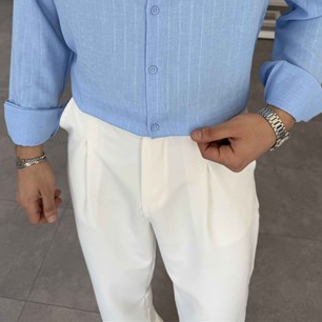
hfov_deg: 44.9
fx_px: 389
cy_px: 43
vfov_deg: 41.9
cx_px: 163
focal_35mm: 37
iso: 80
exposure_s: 1/488
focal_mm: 6.76
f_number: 1.78
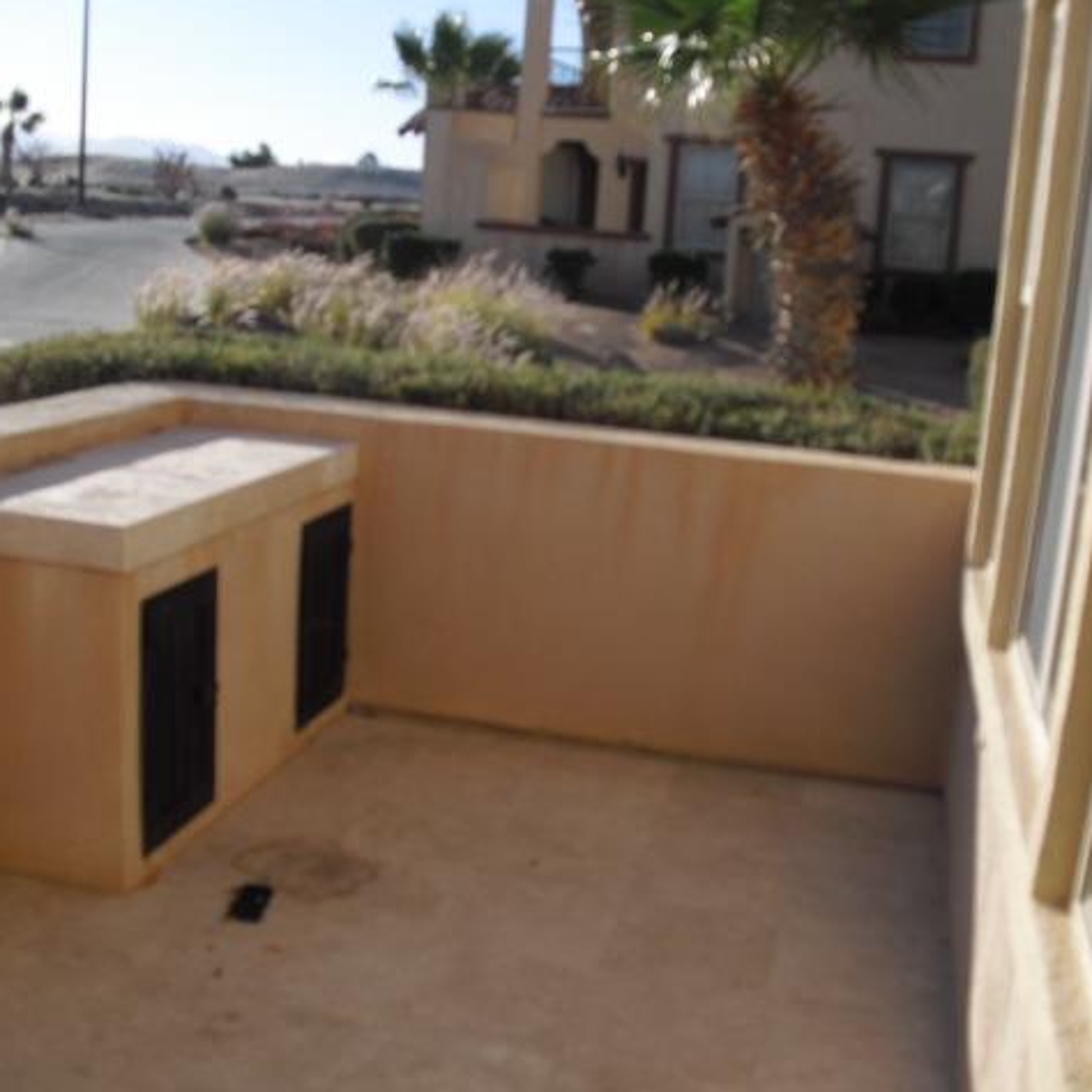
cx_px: 507
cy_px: 544
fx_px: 1535
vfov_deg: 39.2
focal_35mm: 43
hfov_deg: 39.1
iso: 100
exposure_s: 1/200
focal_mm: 6.3
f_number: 7.8
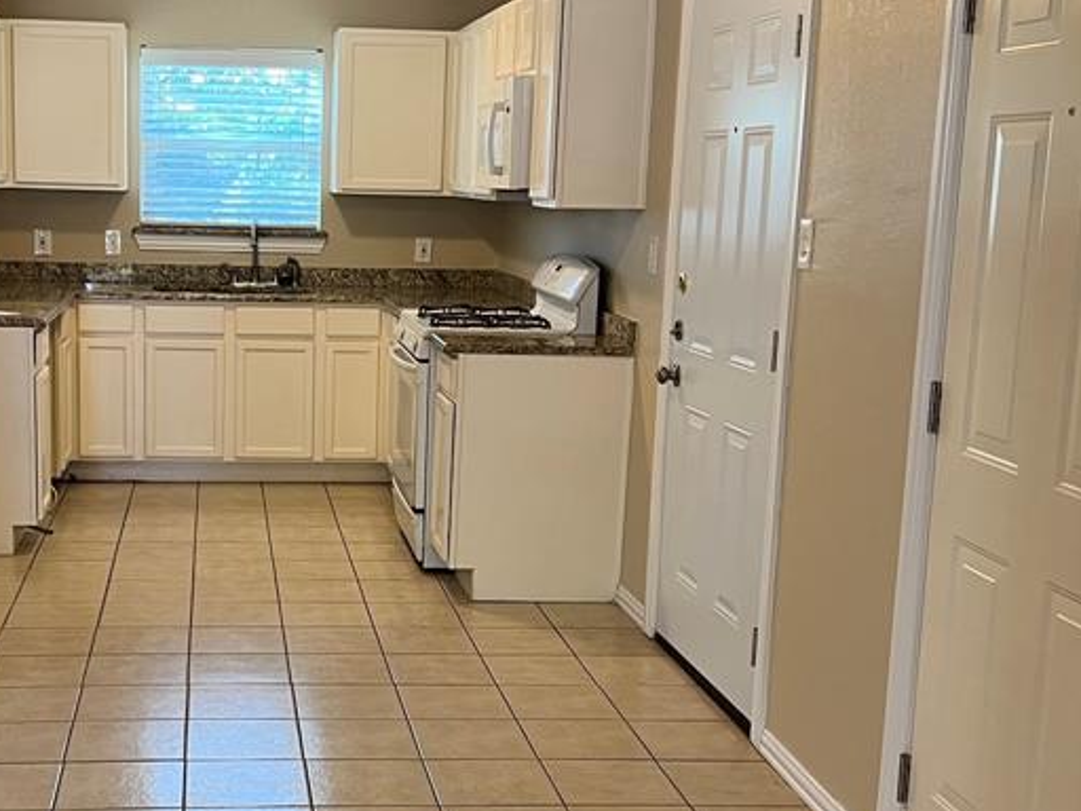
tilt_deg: -9.3
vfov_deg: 28.0
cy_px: 437
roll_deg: -1.0
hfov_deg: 36.4
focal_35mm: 52
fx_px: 1624
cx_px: 342
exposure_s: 1/60
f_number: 1.5
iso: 125
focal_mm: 5.7
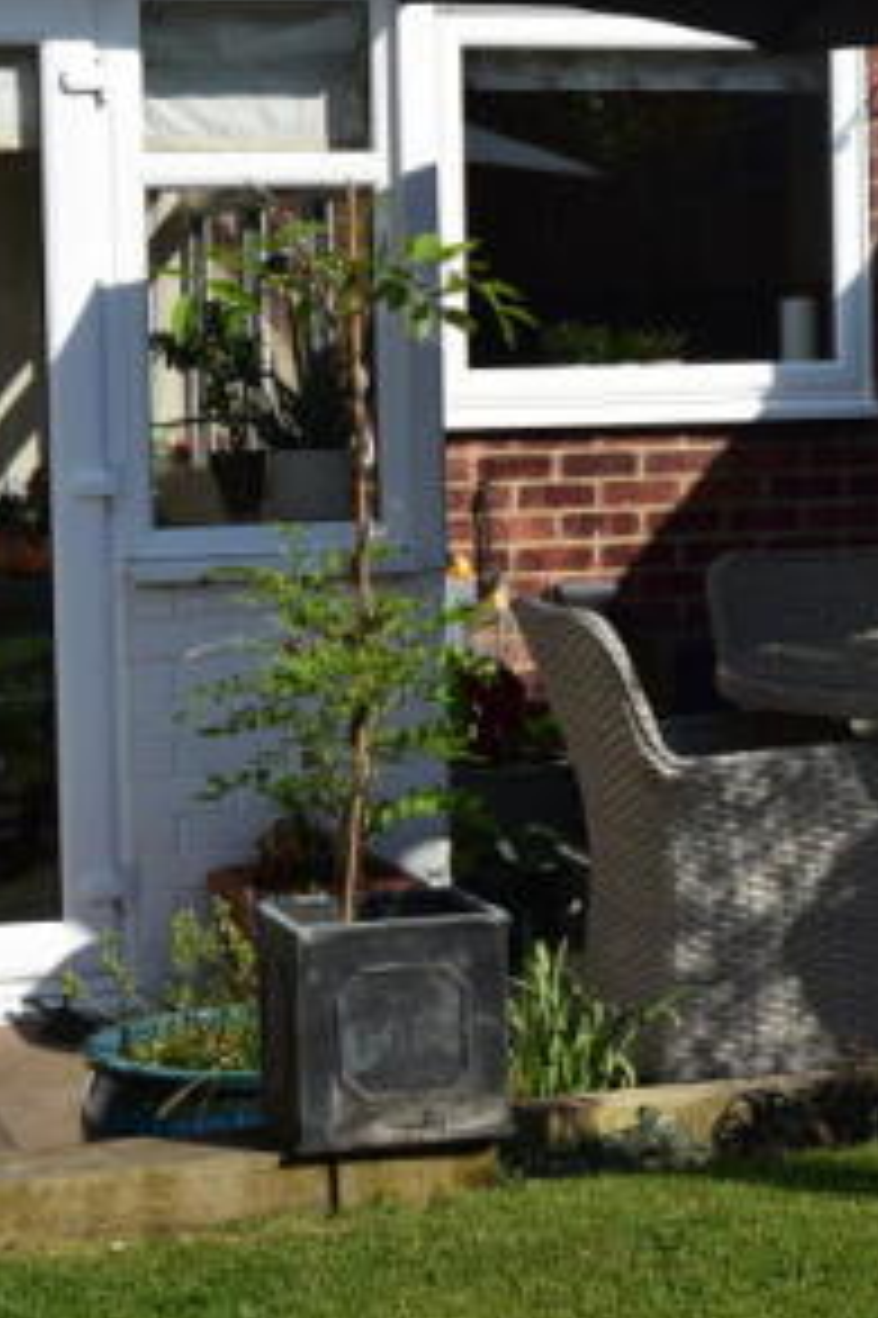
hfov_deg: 14.5
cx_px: 529
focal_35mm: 94
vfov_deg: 21.7
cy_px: 506
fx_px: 3443
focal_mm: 28
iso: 360
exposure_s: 1/500
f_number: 11
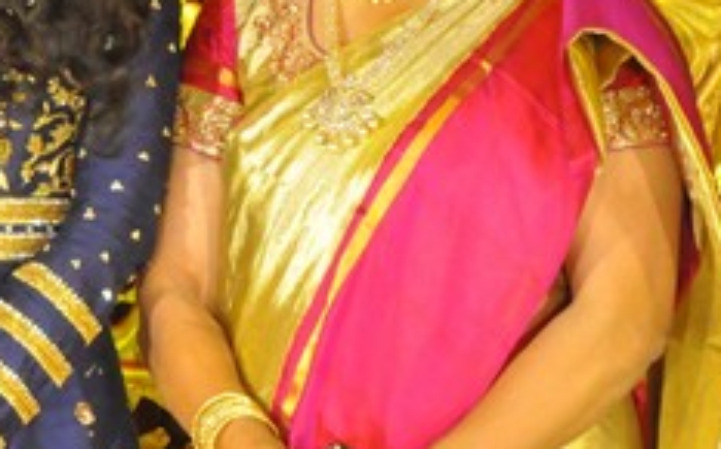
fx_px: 7665
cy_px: 57
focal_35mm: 391
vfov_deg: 3.4
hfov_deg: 5.3
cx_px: -303
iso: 2500
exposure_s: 1/125
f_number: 7.1
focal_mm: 85
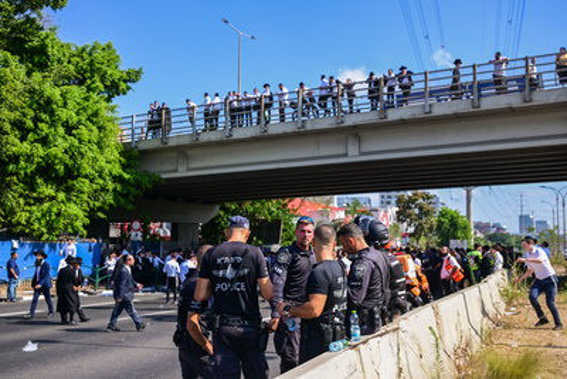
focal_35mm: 37
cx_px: 284
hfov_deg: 51.9
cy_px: 190
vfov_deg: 36.0
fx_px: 583
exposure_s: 1/1250
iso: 200
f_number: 4
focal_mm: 37
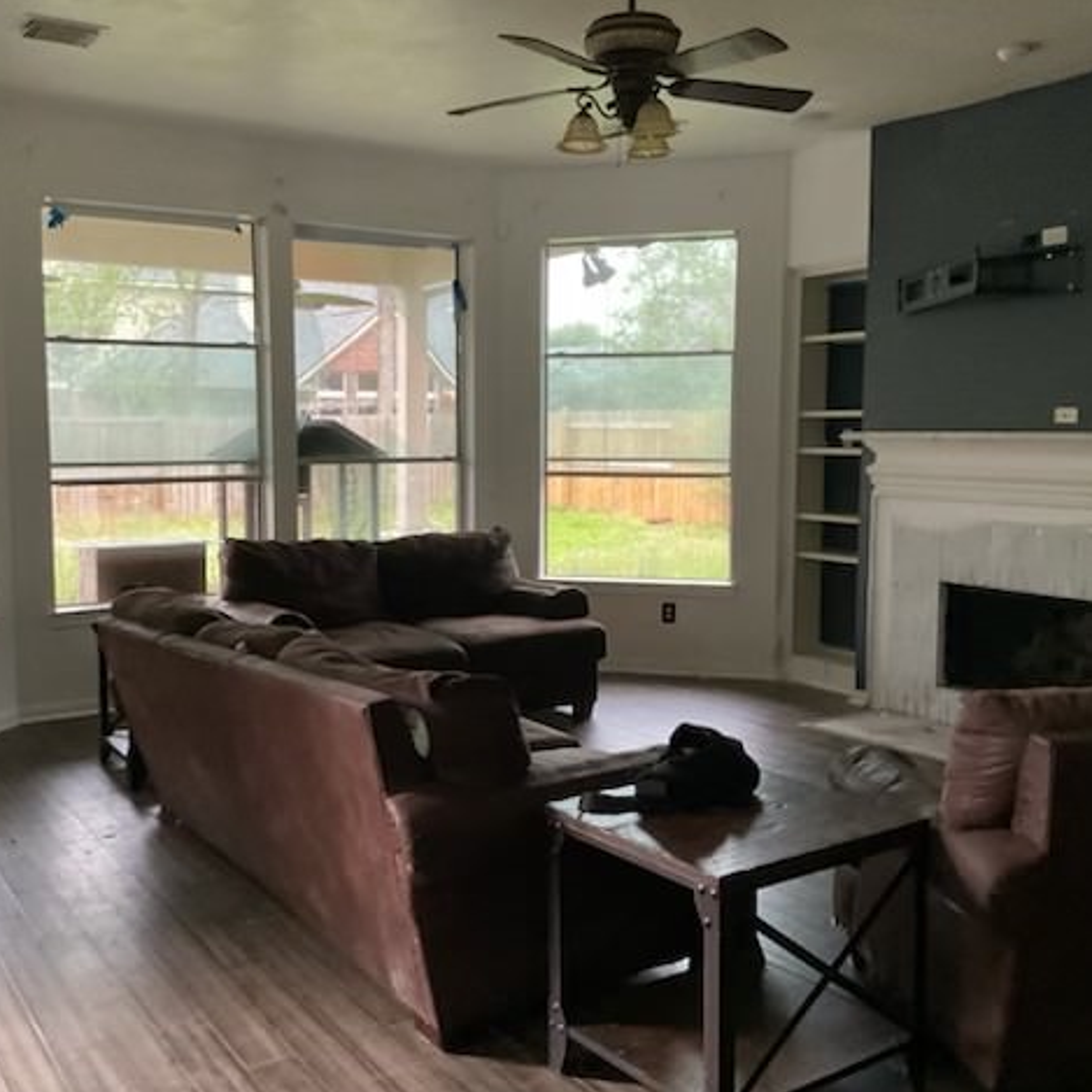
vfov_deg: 47.2
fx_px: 1249
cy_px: 540
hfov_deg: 47.1
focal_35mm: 35
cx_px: 489
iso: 320
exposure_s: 1/40
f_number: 1.8
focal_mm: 3
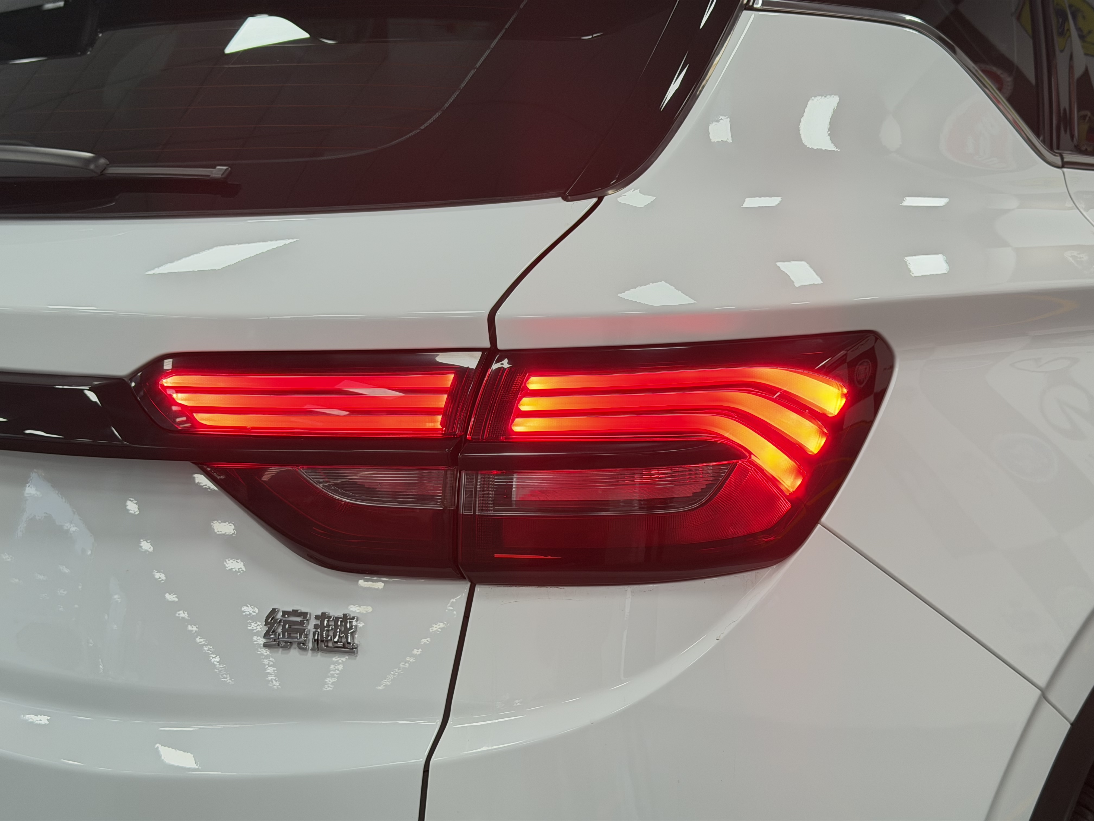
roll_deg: +1.6
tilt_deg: -10.1
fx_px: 1517
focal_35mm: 48
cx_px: 547
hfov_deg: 39.7
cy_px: 410
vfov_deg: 30.3
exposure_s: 1/100
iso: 160
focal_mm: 6.76
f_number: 1.78
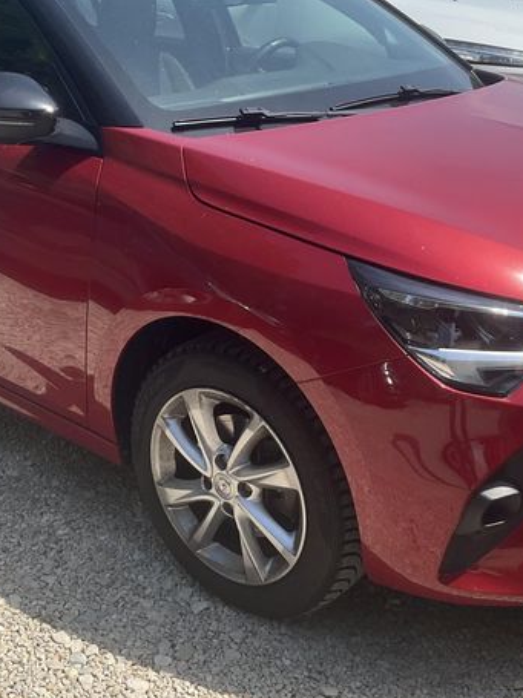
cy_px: 310
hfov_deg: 28.5
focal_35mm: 51
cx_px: 225
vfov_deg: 37.5
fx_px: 1028
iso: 25
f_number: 1.8
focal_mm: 3
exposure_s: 1/1342
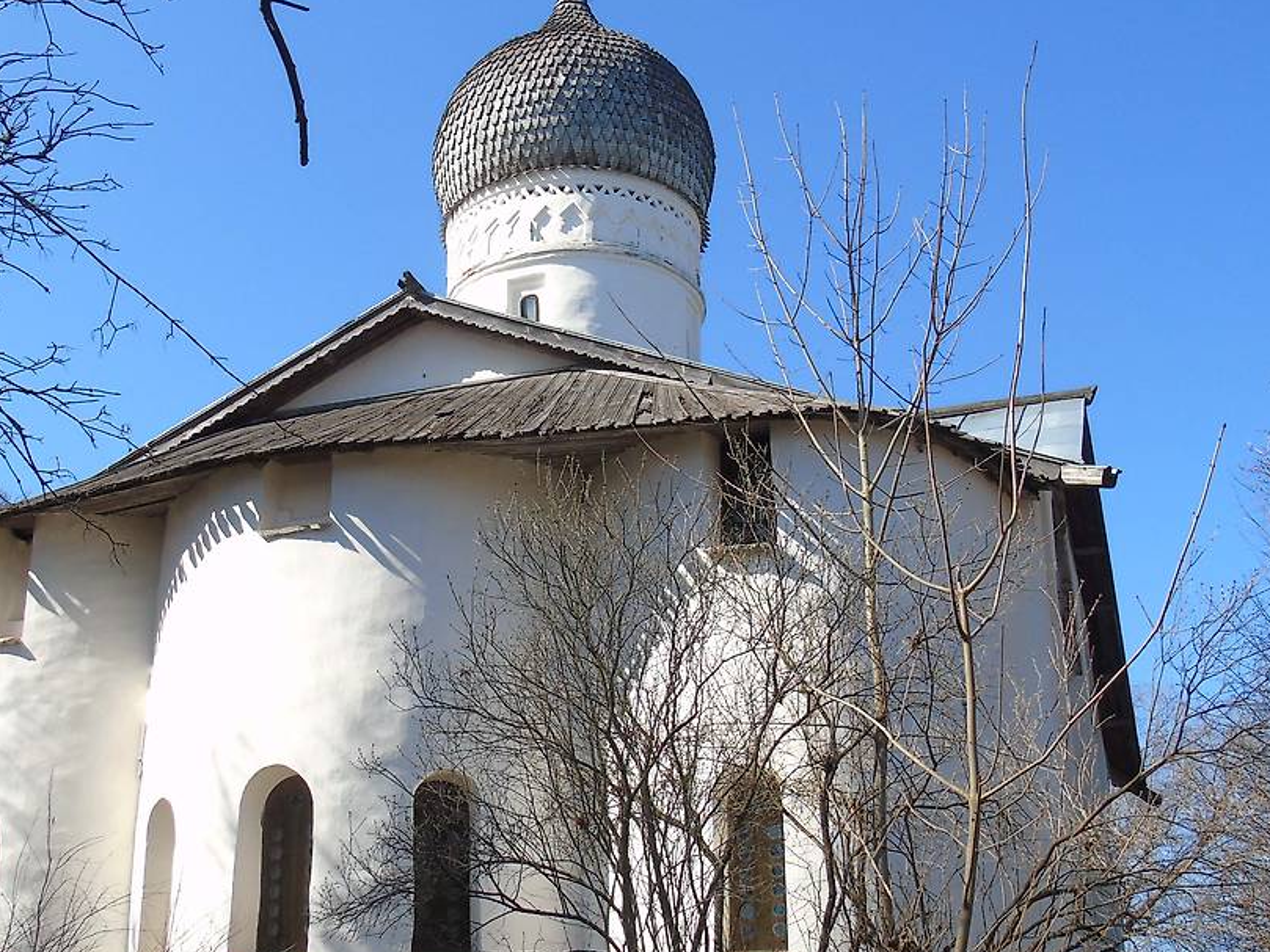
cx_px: 535
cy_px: 521
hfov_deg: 43.7
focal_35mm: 43
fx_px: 1578
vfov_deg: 33.6
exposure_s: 1/500
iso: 80
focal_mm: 5.2
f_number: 3.6
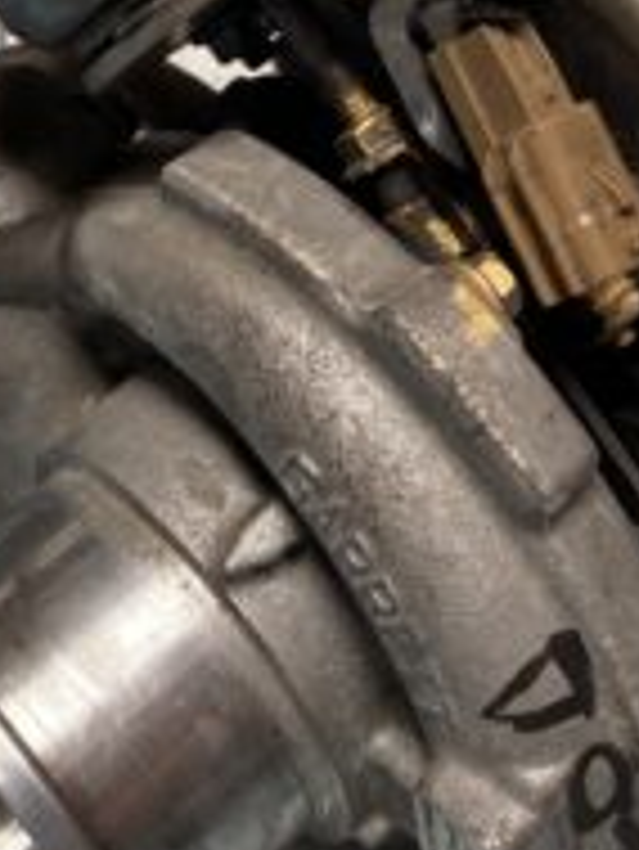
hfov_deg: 18.7
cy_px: 196
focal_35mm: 79
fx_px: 1942
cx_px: 328
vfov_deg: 24.4
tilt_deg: -62.2
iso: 64
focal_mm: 4.25
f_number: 1.8
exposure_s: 1/100
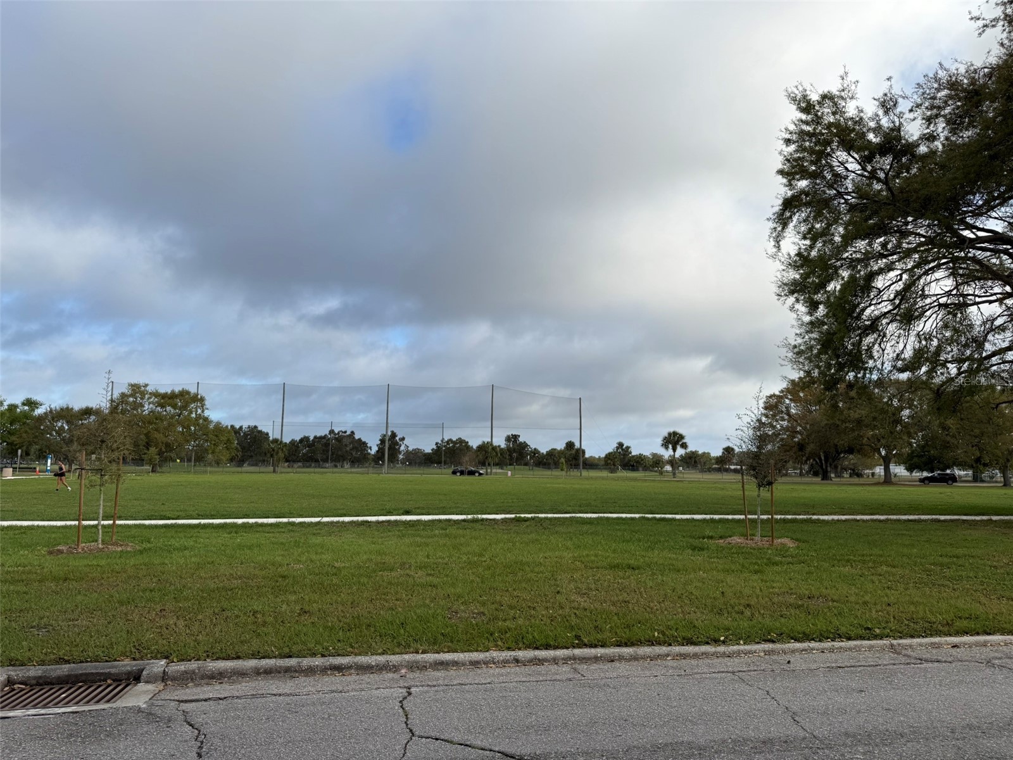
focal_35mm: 24
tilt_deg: +7.0
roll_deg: -1.1
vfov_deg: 56.8
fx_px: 702
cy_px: 380
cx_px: 506
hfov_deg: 71.6
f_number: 1.78
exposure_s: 1/3145
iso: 80
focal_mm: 6.76
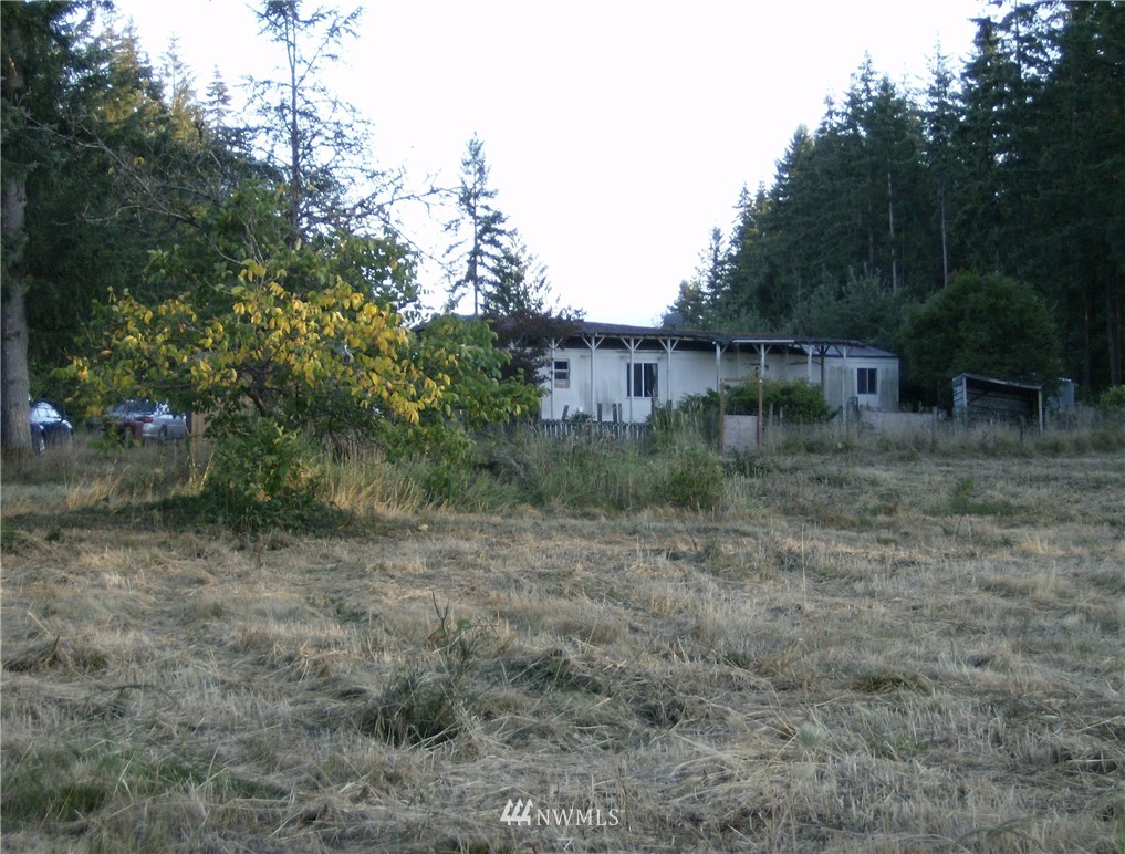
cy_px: 427
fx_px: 2285
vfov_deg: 21.2
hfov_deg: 27.7
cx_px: 562
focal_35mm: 70
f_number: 3.7
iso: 126
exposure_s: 1/97.8
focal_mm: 11.6
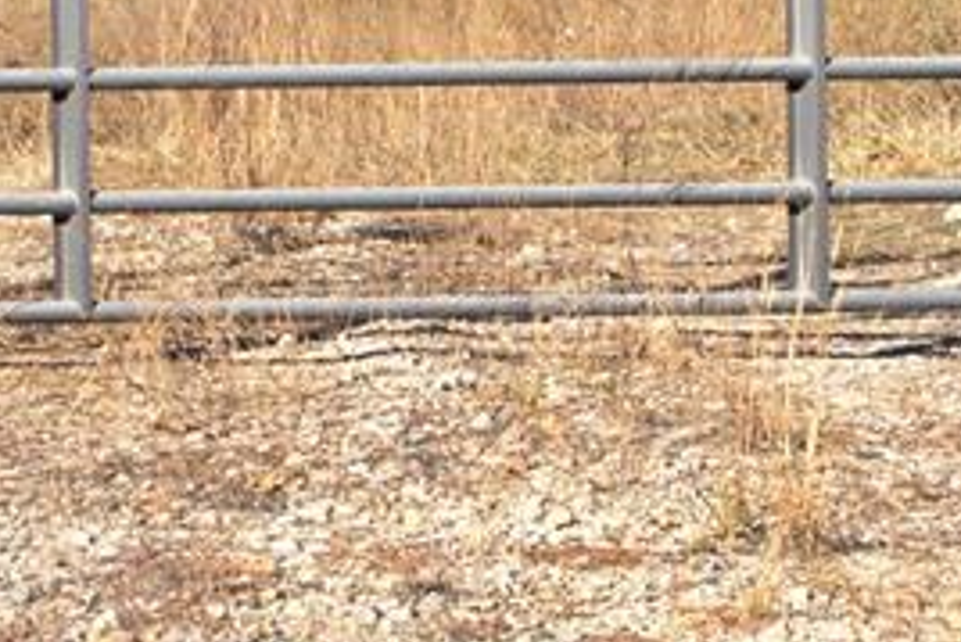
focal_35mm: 229
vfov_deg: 6.0
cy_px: -82
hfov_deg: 9.0
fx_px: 6116
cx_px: 443
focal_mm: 60
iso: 100
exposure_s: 1/125
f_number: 11
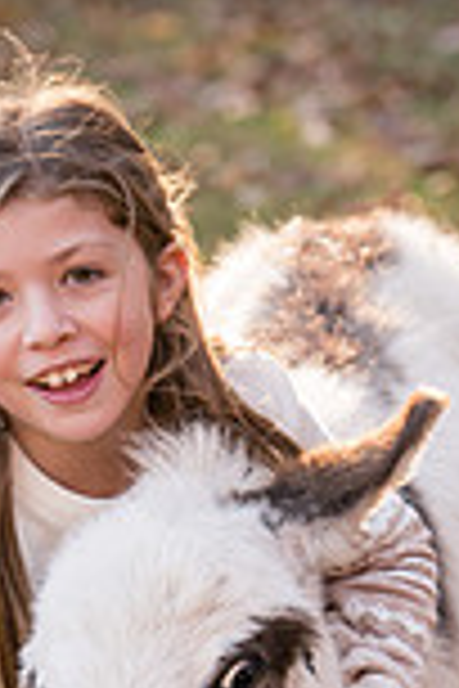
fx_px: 7018
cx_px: 189
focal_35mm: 367
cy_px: 814
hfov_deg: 3.7
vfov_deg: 5.6
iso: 500
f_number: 5
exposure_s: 1/250
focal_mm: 125
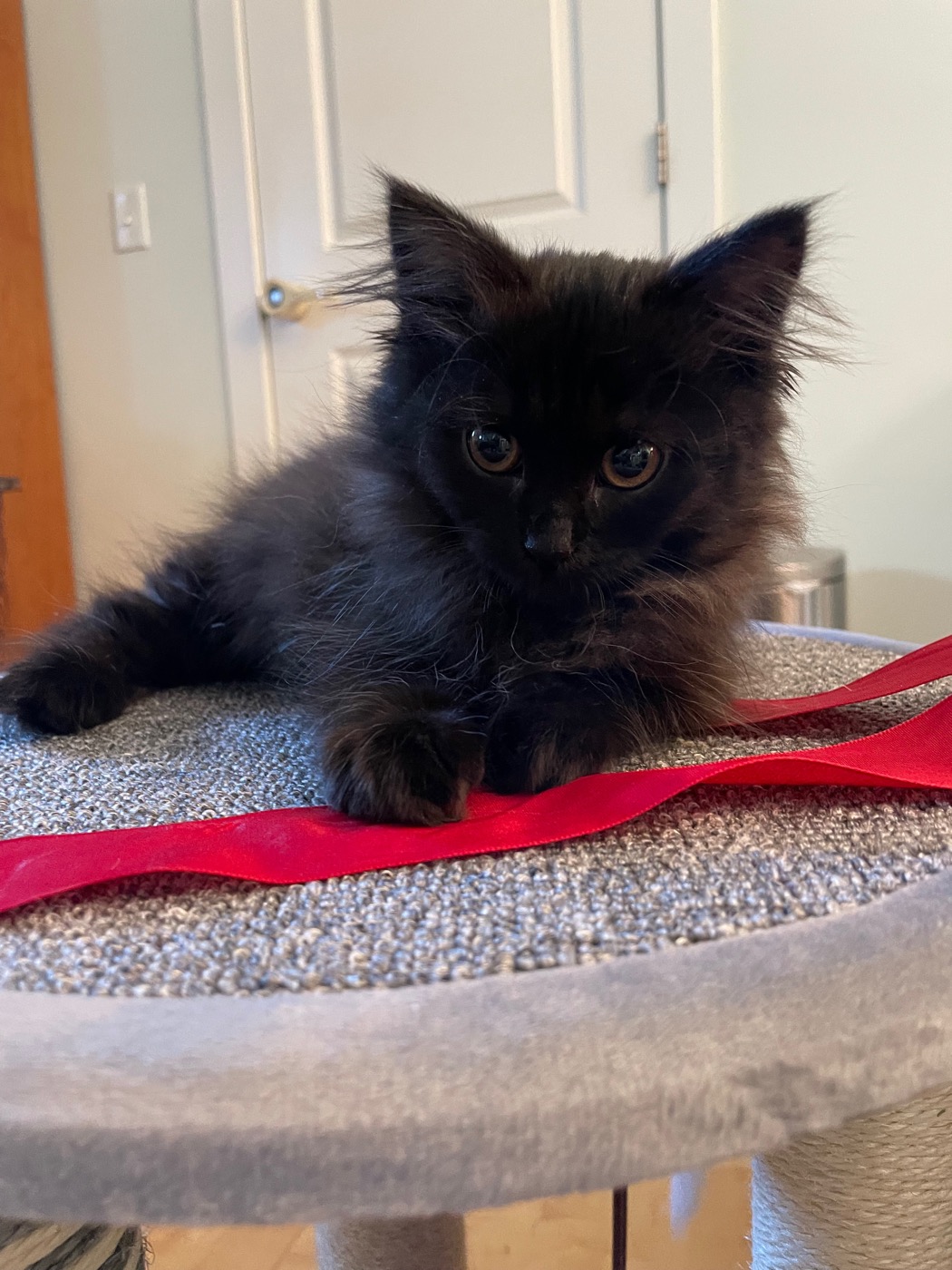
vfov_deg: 67.3
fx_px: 953
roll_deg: +2.6
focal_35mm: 26
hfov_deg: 53.1
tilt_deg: -9.9
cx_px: 476
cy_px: 635
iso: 320
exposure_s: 1/40
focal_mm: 4.2
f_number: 1.6
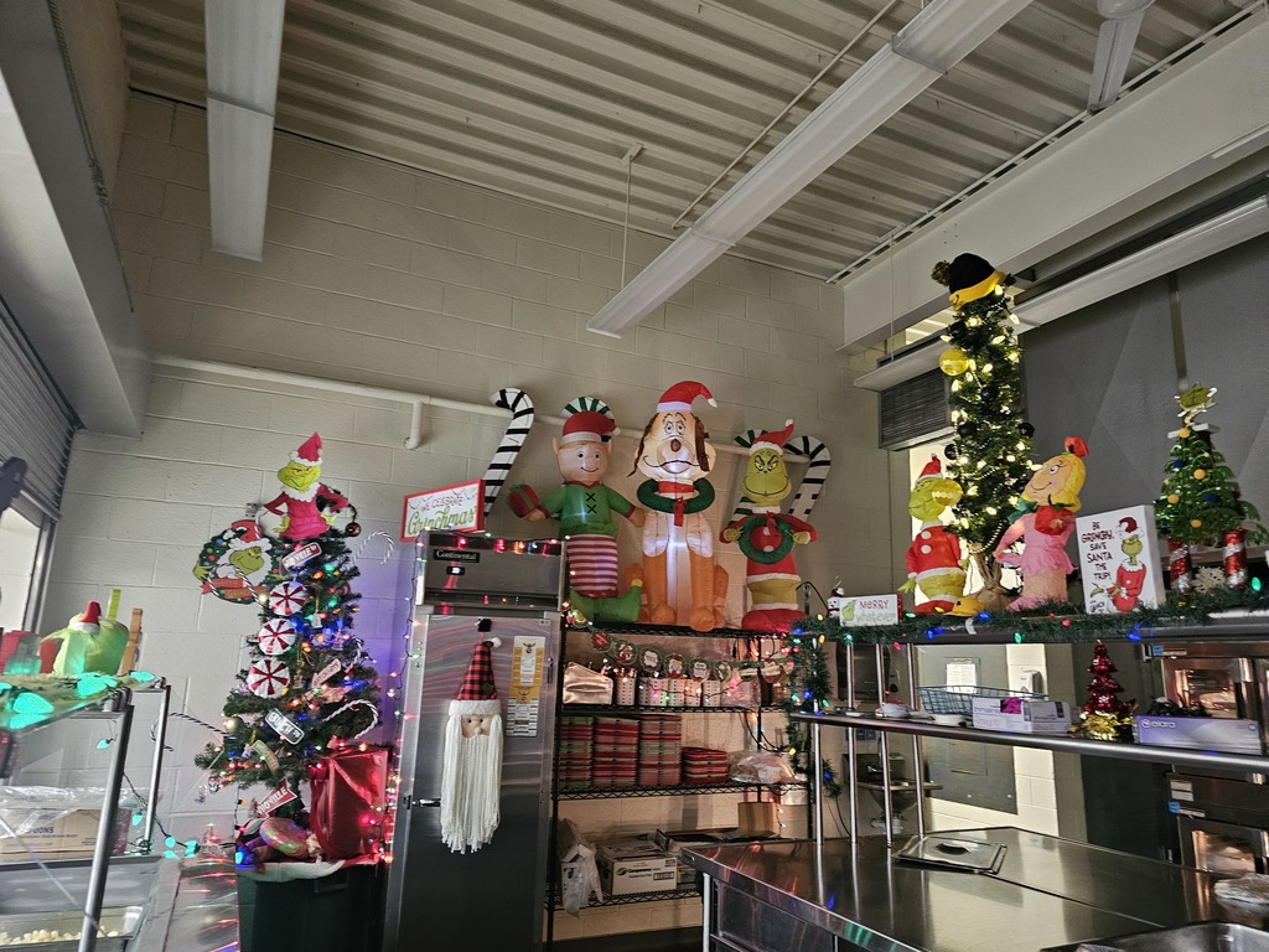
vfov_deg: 58.9
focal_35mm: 23
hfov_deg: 73.9
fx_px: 843
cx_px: 634
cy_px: 476
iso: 640
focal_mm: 6.3
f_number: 1.7
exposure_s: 1/34
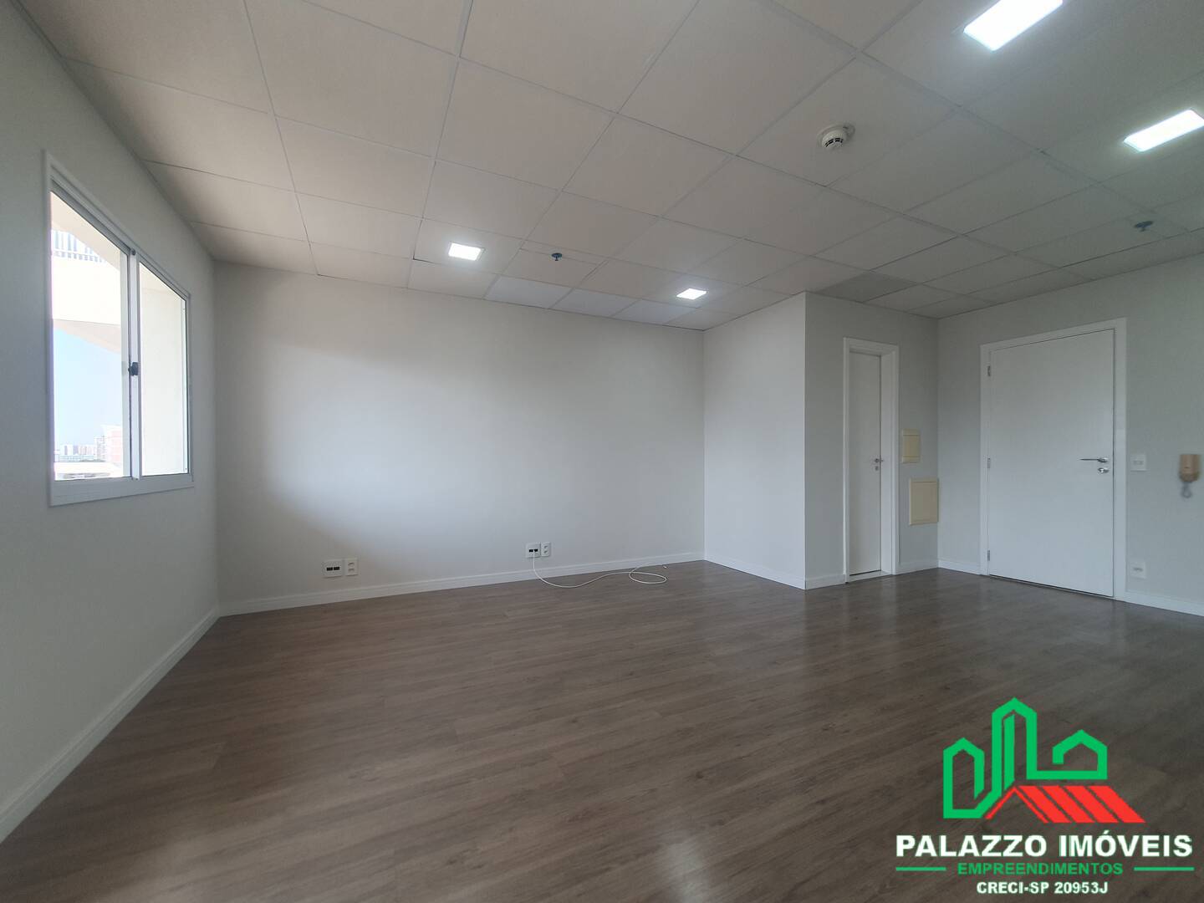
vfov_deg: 89.9
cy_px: 452
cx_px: 602
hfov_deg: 106.2
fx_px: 452
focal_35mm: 13
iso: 50
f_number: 2.2
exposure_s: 1/50
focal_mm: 1.8
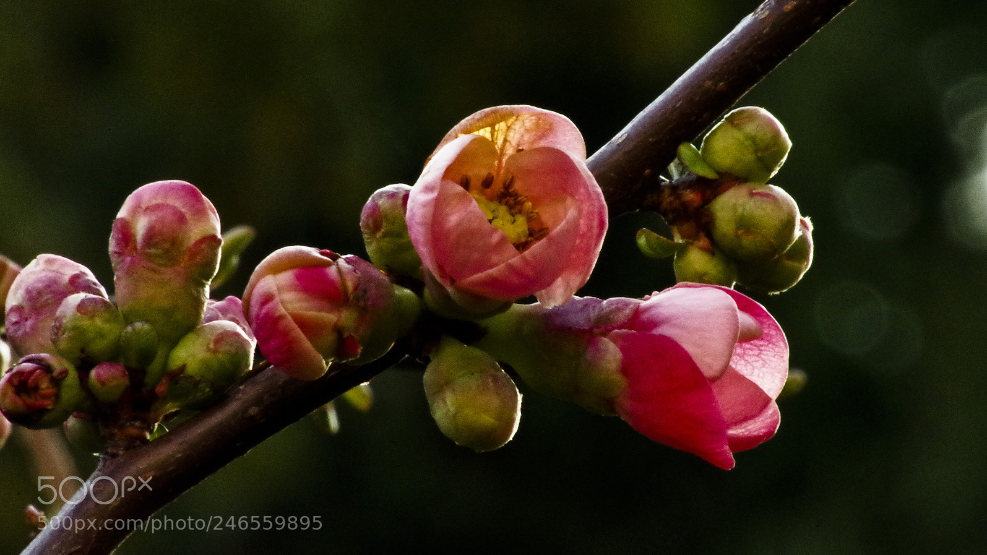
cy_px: 244
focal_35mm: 283
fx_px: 7406
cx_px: 494
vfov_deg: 4.3
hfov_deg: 7.6
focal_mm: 180
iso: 3200
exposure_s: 1/15
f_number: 20
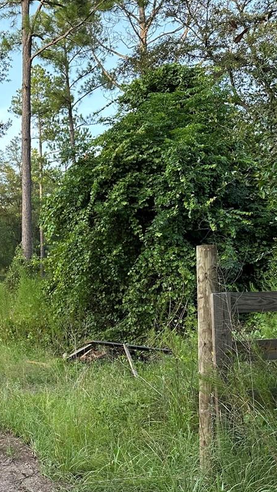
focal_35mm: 52
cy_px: 295
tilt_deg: -1.3
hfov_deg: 20.8
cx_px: -92
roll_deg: +1.4
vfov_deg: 39.7
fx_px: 679
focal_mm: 6.86
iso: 80
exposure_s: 1/306
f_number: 1.78
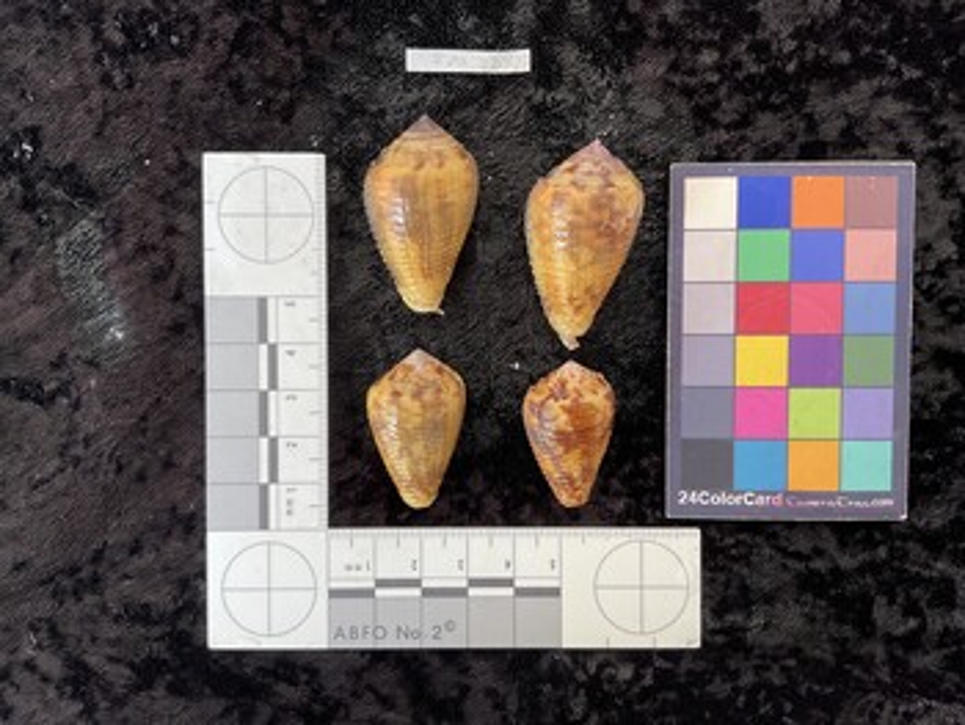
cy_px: 362
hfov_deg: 61.6
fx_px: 809
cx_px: 482
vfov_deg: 48.3
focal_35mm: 29
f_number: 1.8
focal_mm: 3
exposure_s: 1/100
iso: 50
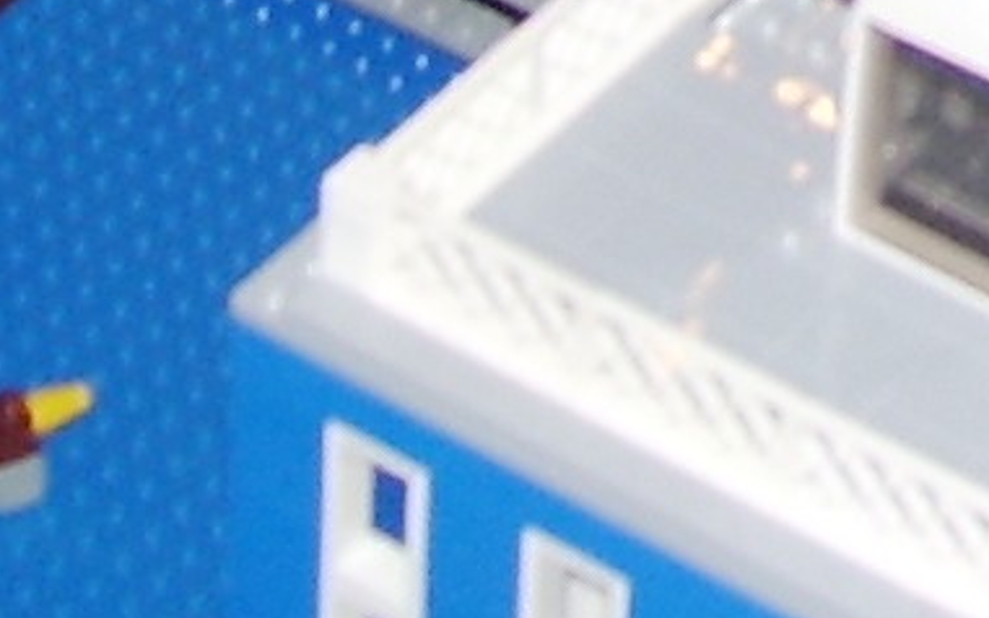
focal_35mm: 231
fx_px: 6225
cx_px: 1661
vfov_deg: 5.4
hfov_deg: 8.8
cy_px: -1197
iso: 80
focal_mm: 6
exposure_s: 1/60
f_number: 2.7
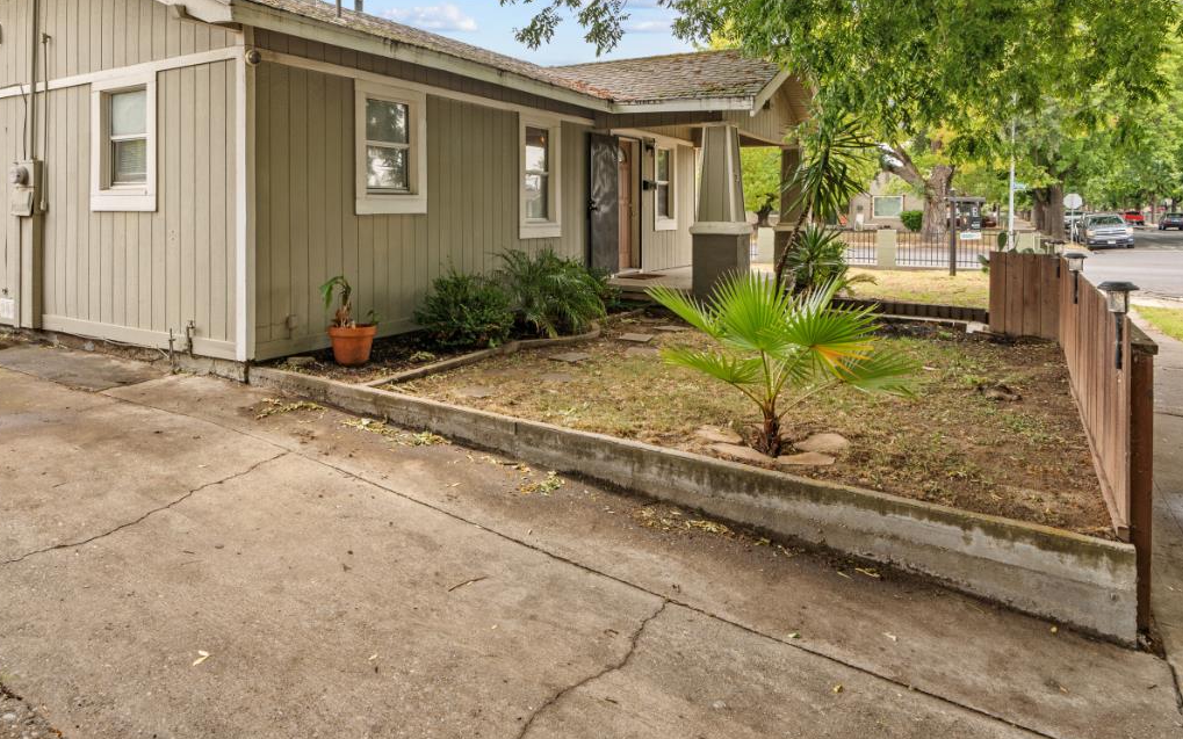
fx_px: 774
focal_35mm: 24
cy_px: 216
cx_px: 482
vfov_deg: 49.7
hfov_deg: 74.1
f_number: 8
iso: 100
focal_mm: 16
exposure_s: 1/13
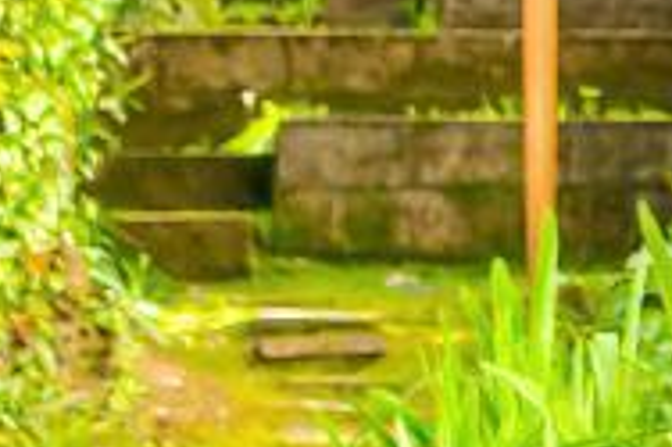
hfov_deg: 6.9
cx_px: 1351
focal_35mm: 288
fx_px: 5371
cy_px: 129
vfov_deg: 4.8
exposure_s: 1/100
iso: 100
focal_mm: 24
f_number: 5
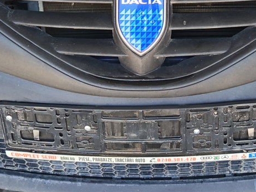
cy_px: -103
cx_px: 165
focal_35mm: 83
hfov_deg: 23.5
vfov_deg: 16.1
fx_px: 614
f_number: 1.75
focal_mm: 5.25
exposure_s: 1/100
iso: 441
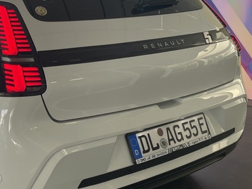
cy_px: 79
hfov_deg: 31.3
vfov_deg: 25.2
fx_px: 422
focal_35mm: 58
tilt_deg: -14.6
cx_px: 14
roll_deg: +0.5
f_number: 1.6
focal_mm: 4.2
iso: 32
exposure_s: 1/166
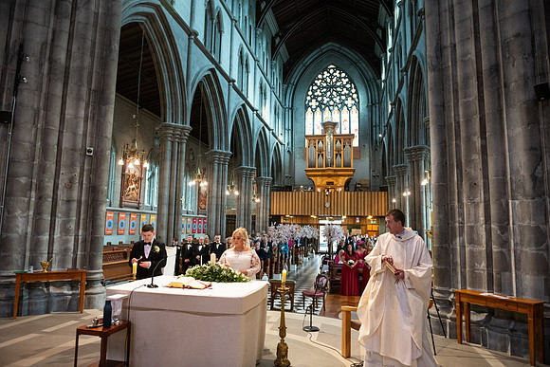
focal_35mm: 24
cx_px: 275
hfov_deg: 73.7
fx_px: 367
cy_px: 184
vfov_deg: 53.2
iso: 1250
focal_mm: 24
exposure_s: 1/160
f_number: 3.5
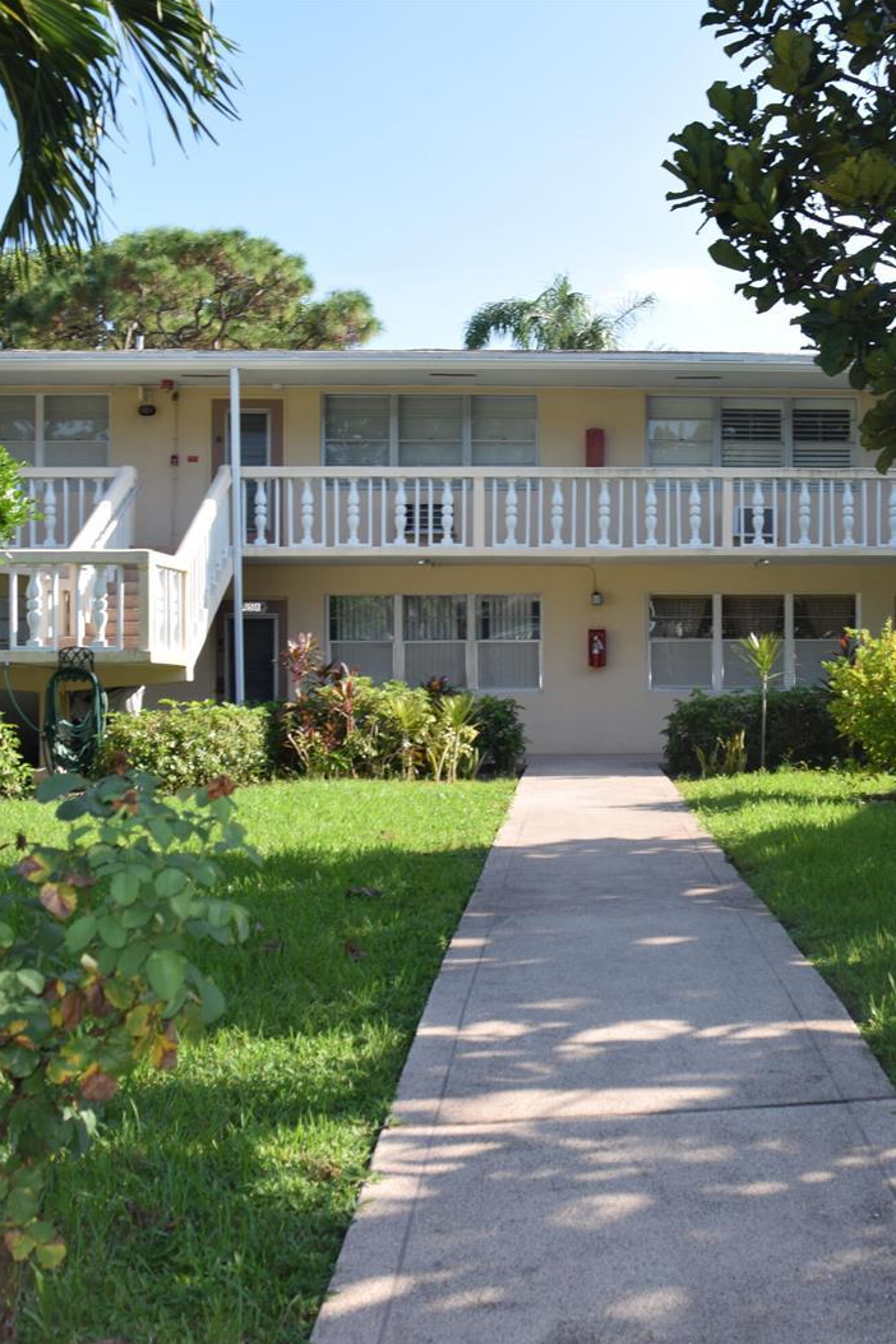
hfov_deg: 31.8
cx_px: 719
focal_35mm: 41
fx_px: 1531
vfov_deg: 47.4
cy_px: 678
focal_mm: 18
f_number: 6.3
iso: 100
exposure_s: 1/160
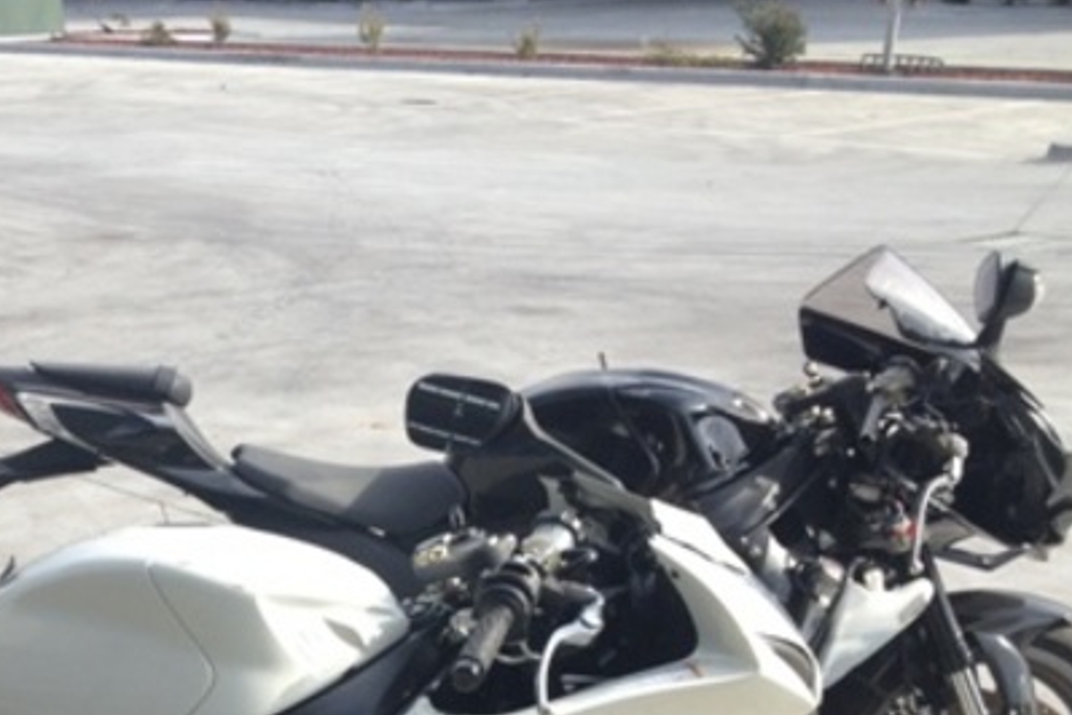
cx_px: 242
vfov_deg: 18.0
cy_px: 793
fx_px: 2174
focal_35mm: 73
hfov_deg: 27.3
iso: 50
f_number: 2.4
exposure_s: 1/681
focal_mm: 4.28
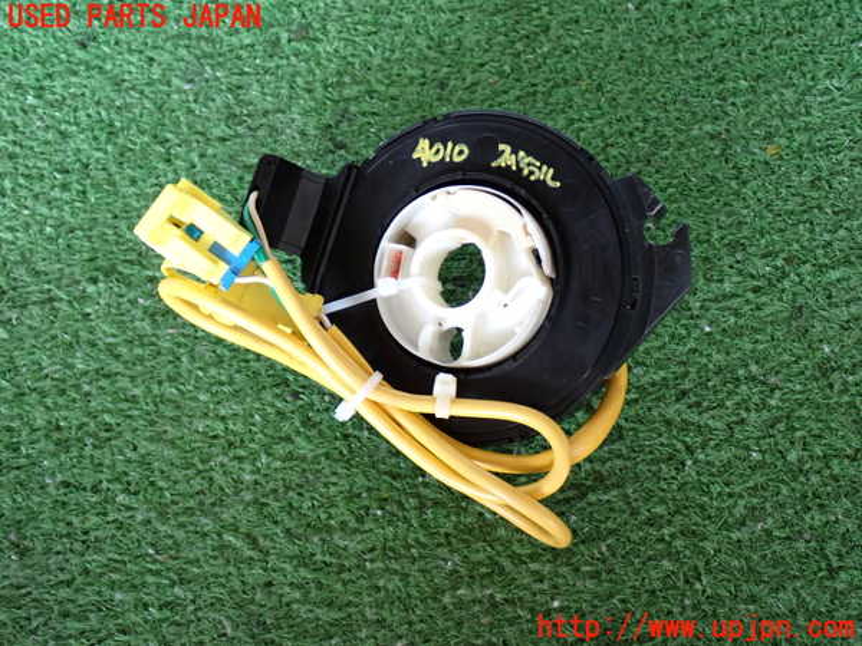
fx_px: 1170
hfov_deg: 40.4
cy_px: 323
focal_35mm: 47
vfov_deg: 30.9
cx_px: 431
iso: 200
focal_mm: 8.4
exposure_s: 1/50
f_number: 3.1
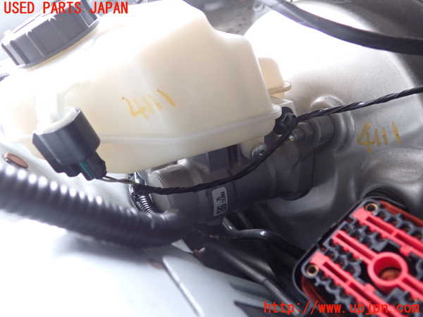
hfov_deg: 60.0
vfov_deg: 46.8
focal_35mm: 30
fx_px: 367
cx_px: 212
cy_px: 158
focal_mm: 5.4
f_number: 2.3
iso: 250
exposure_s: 1/30
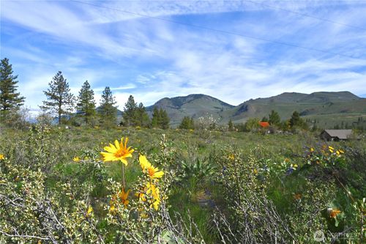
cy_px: 122
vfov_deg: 53.1
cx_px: 183
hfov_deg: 73.8
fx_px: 244
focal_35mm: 24
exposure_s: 1/80
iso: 100
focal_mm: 24
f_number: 22
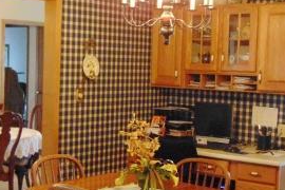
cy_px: 108
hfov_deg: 26.2
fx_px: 610
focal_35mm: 77
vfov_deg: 17.7
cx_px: 107
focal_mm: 4.5
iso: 400
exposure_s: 1/15
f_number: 3
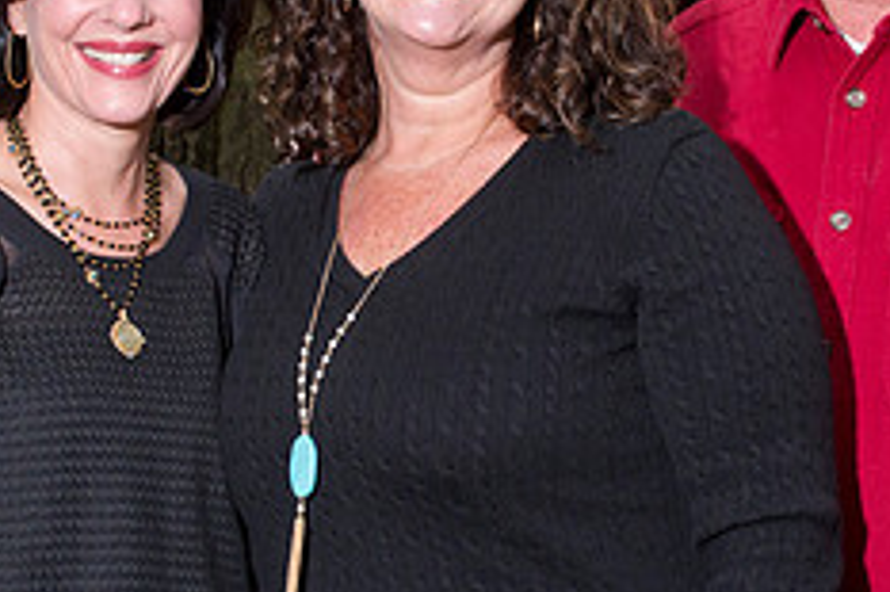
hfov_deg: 10.1
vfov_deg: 6.7
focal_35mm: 204
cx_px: 401
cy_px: 229
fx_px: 5040
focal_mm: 82
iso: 1250
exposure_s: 1/100
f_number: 6.3
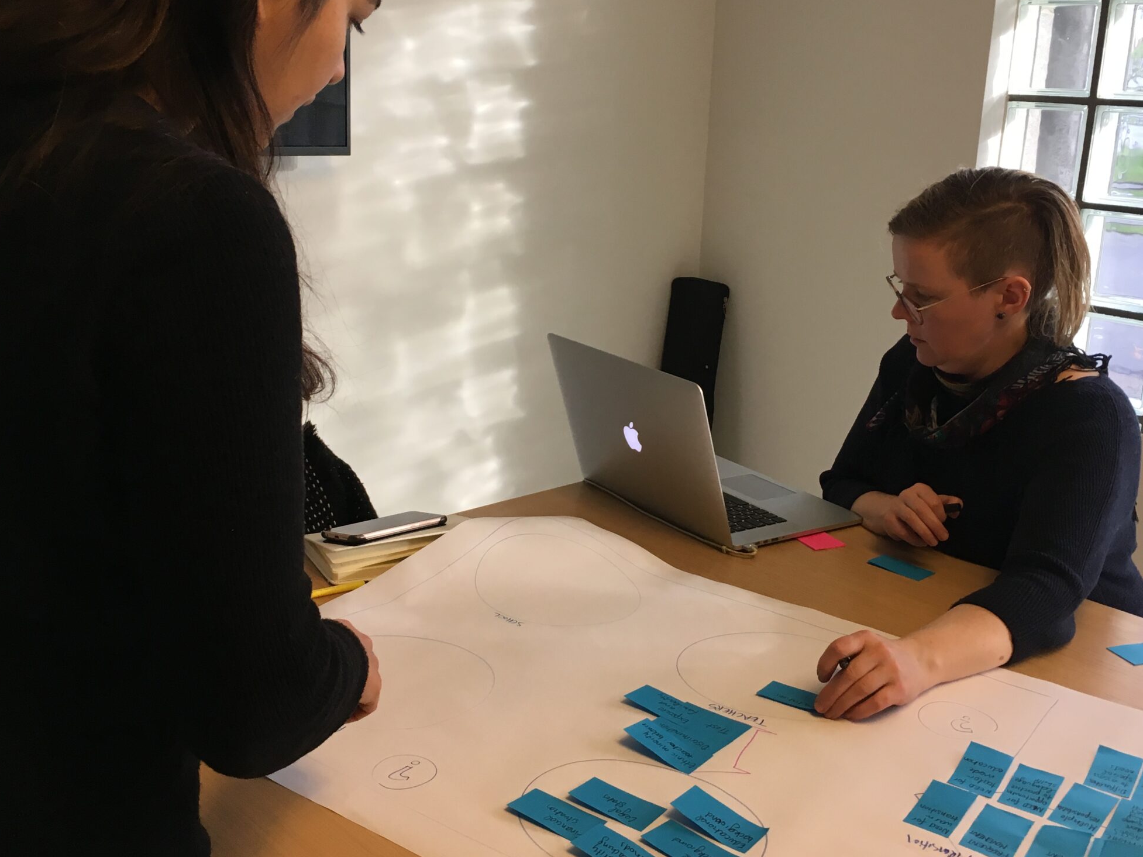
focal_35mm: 38
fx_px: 1255
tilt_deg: -15.4
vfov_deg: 37.7
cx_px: 600
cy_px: 398
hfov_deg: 49.0
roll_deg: -0.9
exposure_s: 1/33
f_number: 2.2
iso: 32
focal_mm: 4.15
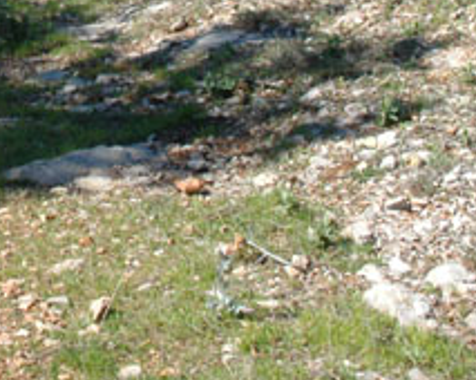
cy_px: -206
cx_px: -208
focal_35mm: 127
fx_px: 1788
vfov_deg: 11.6
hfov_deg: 14.3
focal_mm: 24
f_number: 14
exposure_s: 1/80
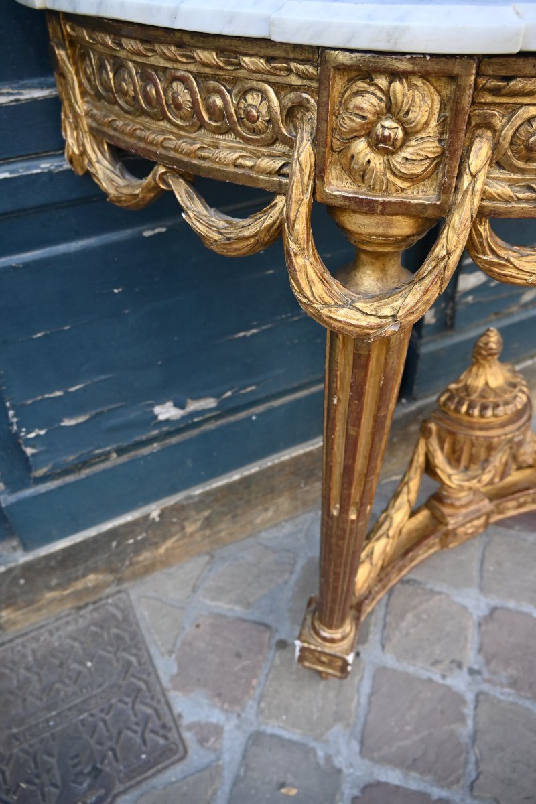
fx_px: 603
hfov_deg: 47.9
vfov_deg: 67.4
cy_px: 402
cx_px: 268
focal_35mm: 27
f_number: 4
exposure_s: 1/250
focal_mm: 18
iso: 280
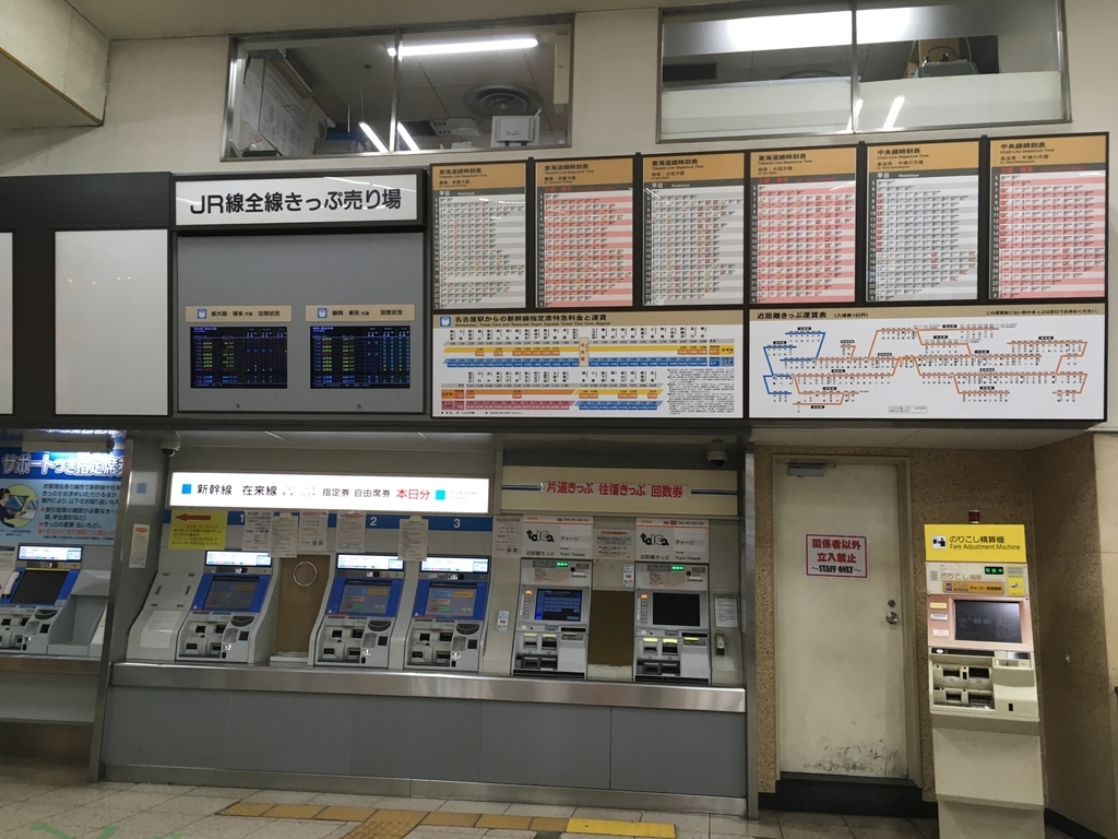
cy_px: 420
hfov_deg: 61.7
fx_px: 937
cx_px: 559
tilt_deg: +8.1
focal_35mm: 29
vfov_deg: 48.2
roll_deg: -1.6
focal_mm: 4.15
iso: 32
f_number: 2.2
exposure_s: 1/30
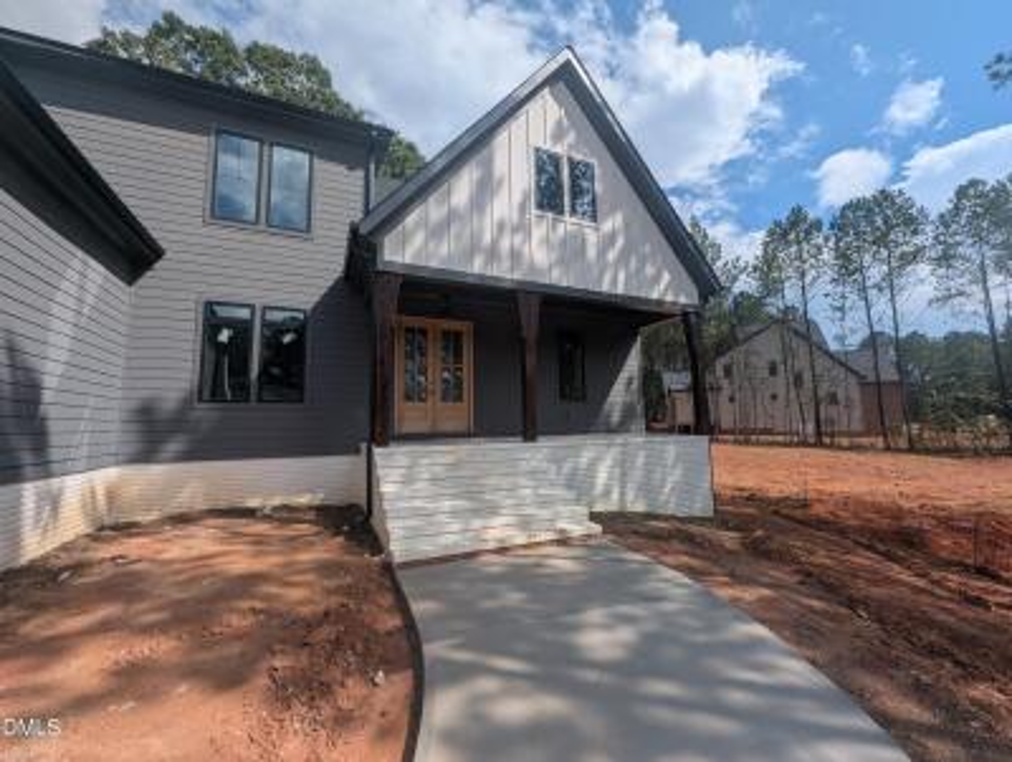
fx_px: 381
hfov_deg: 106.1
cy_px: 381
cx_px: 506
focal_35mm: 13
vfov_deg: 90.0
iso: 48
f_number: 2.2
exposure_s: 1/2247
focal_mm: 1.95
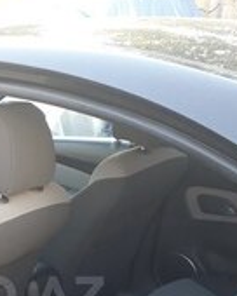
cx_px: -30
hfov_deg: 19.0
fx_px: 675
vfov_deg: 23.7
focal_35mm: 77
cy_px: 296
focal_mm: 3.6
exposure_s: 1/50
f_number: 1.9
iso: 40
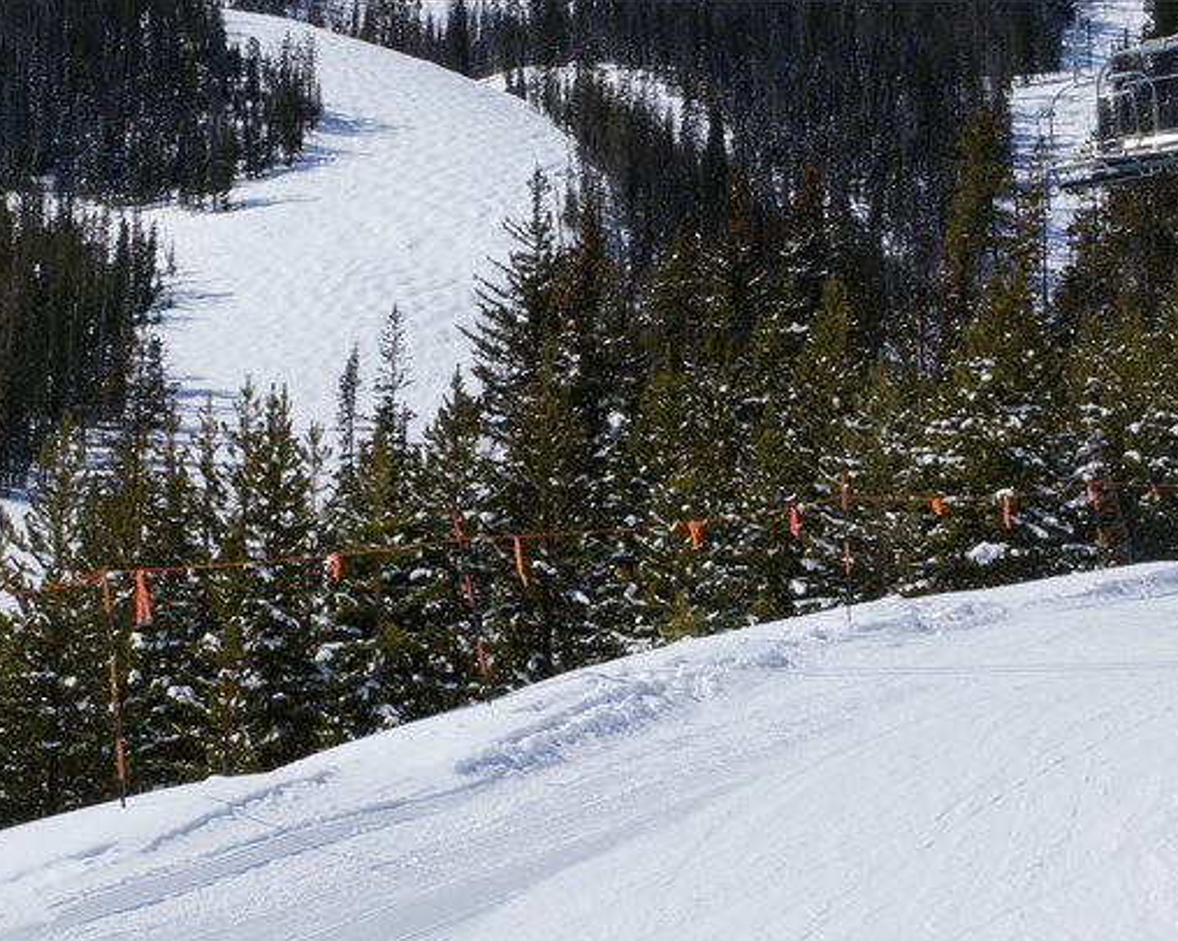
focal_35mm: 79
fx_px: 2768
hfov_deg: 24.0
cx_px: 471
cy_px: 131
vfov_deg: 19.0
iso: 100
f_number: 16
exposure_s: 1/125
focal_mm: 22.4
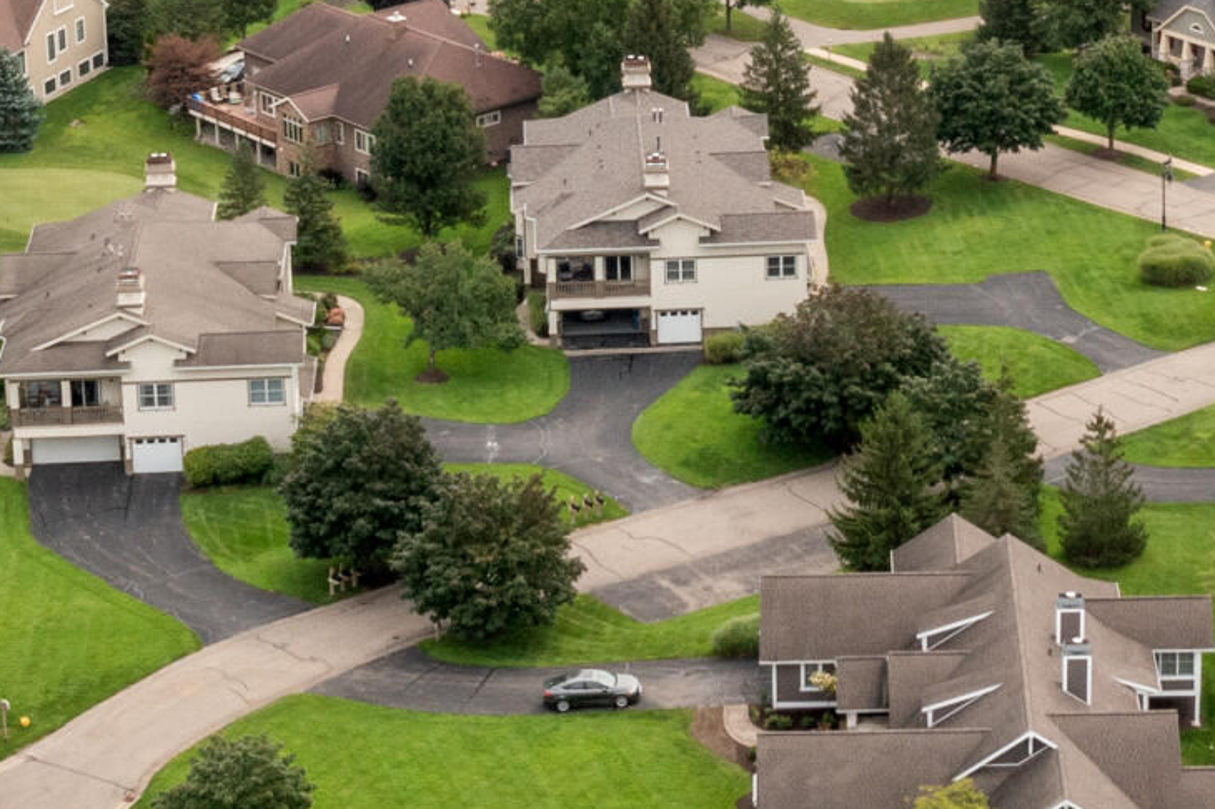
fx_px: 3879
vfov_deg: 11.8
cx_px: 945
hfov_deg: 17.7
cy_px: 42
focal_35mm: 115
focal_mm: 10.26
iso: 100
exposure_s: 1/200
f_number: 8
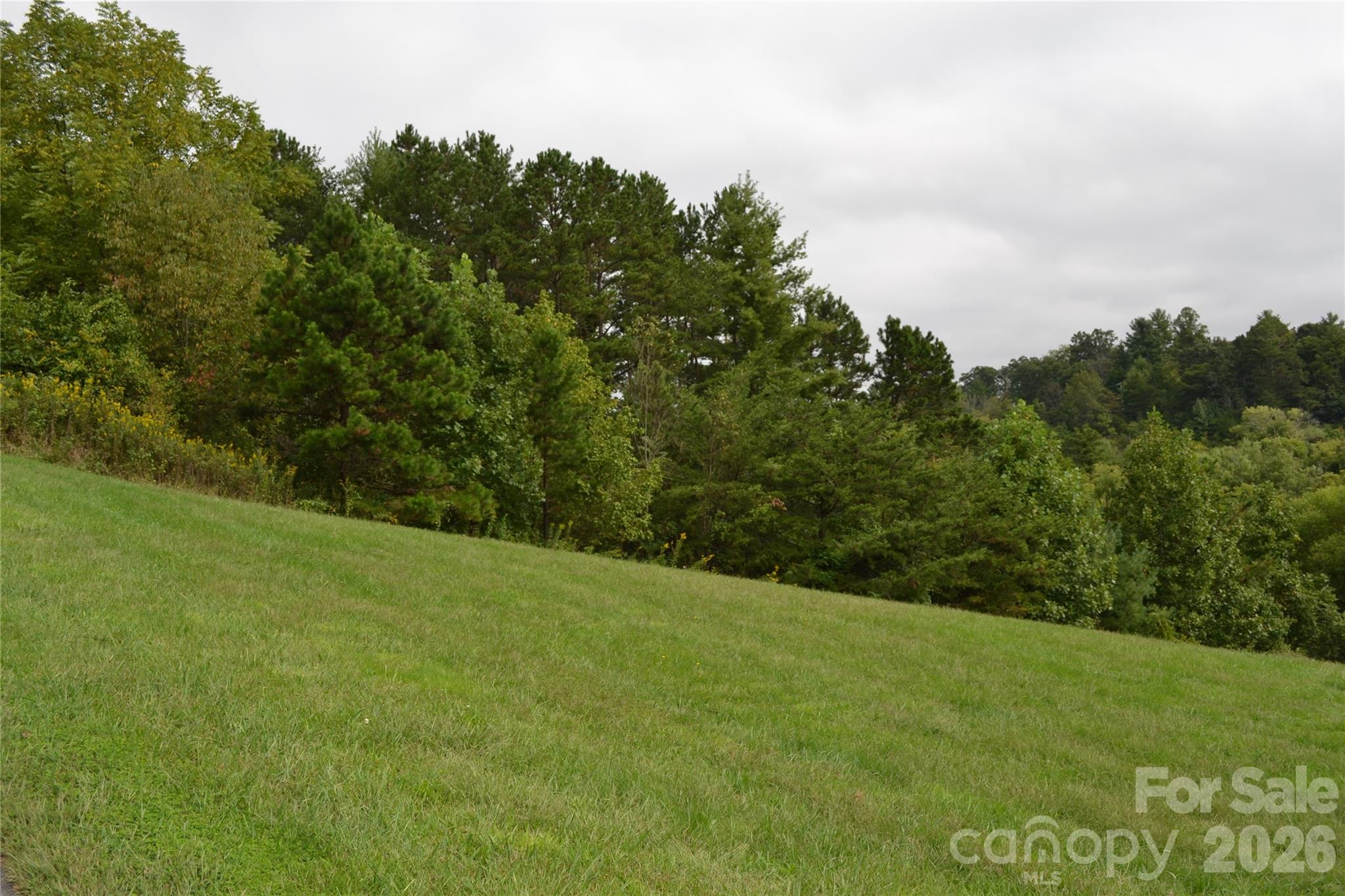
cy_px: 448
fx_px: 1233
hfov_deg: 57.2
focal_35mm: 33
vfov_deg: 40.0
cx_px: 672
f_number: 7.1
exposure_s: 1/200
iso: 100
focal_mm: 22
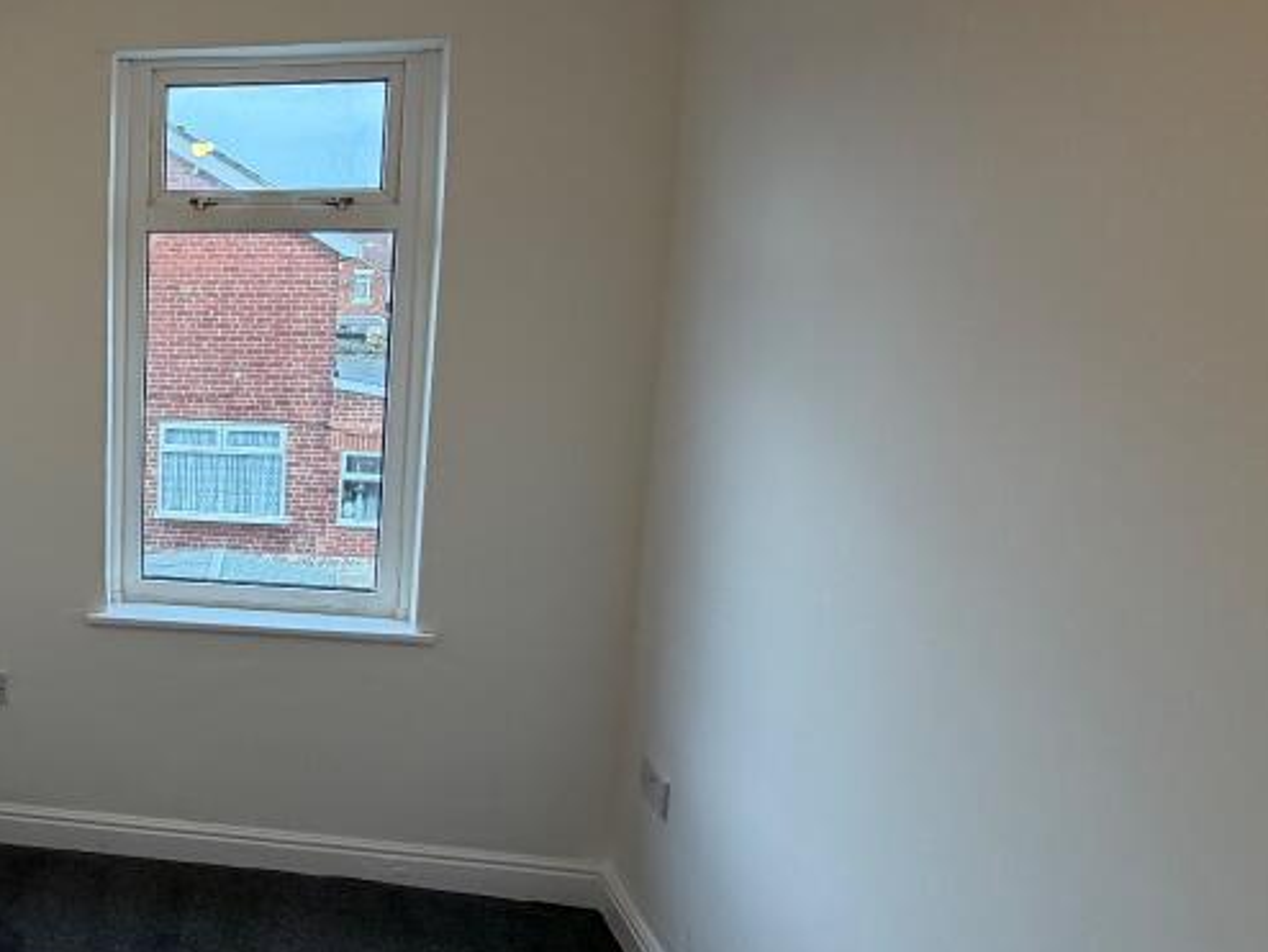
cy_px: 444
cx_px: 54
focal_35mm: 29
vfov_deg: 48.2
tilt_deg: -7.6
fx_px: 1063
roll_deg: -0.1
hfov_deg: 51.7
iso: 200
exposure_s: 1/100
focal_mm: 2.22
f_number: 2.2
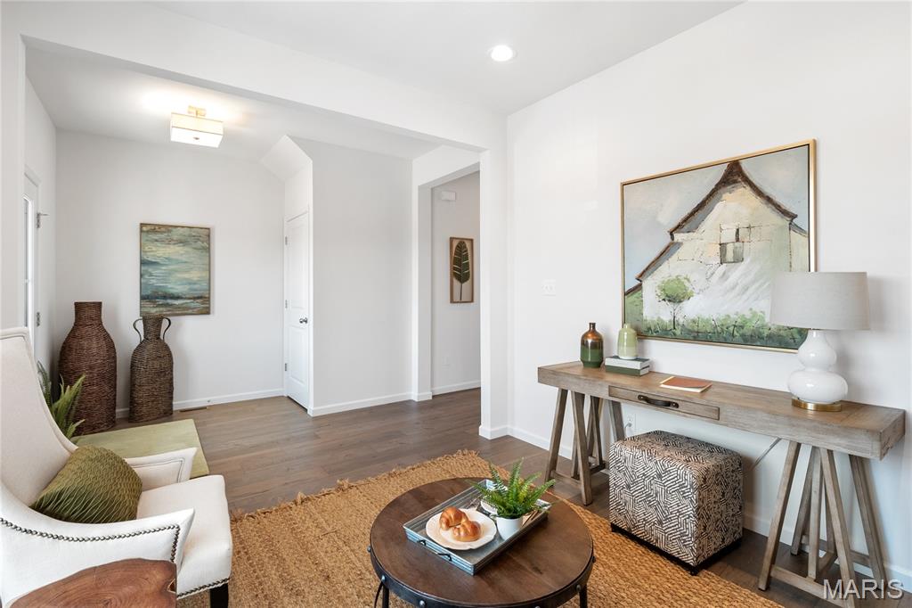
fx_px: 405
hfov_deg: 96.8
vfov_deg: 73.7
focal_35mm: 16
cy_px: 304
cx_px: 456
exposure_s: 1/15
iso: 400
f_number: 6.3
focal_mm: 8
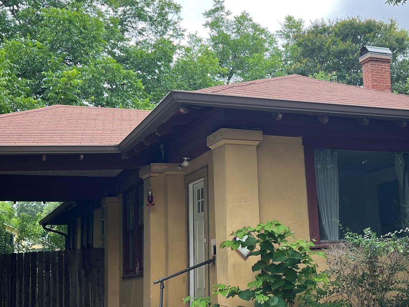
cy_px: 150
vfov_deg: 28.6
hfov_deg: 37.0
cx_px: 281
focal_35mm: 51
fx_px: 603
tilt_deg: +9.3
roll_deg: +3.2
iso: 50
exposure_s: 1/808
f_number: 1.5
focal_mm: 5.7
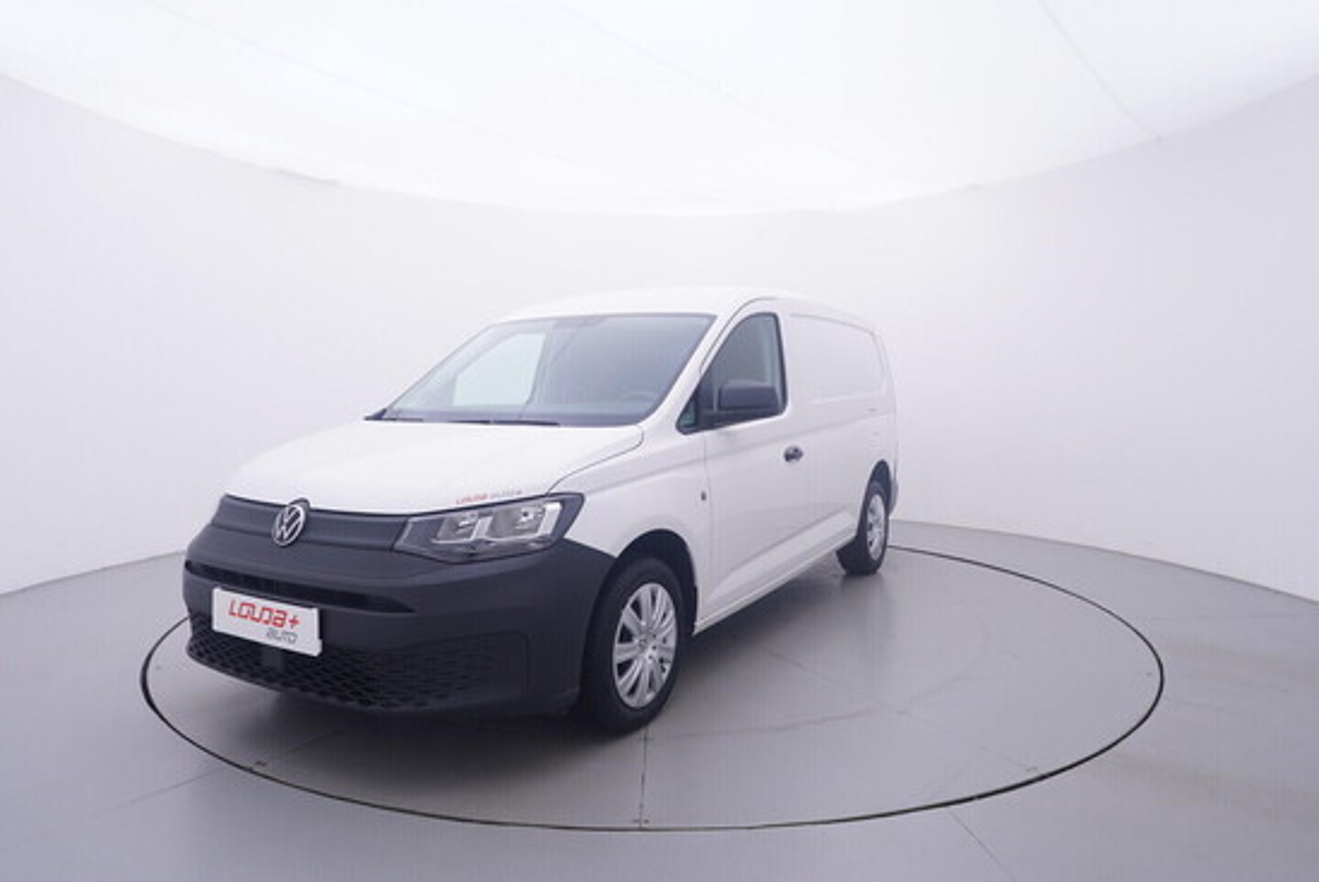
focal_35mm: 22
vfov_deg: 56.2
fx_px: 825
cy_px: 441
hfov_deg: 77.3
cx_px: 660
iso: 200
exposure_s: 1/80
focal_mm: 15
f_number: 5
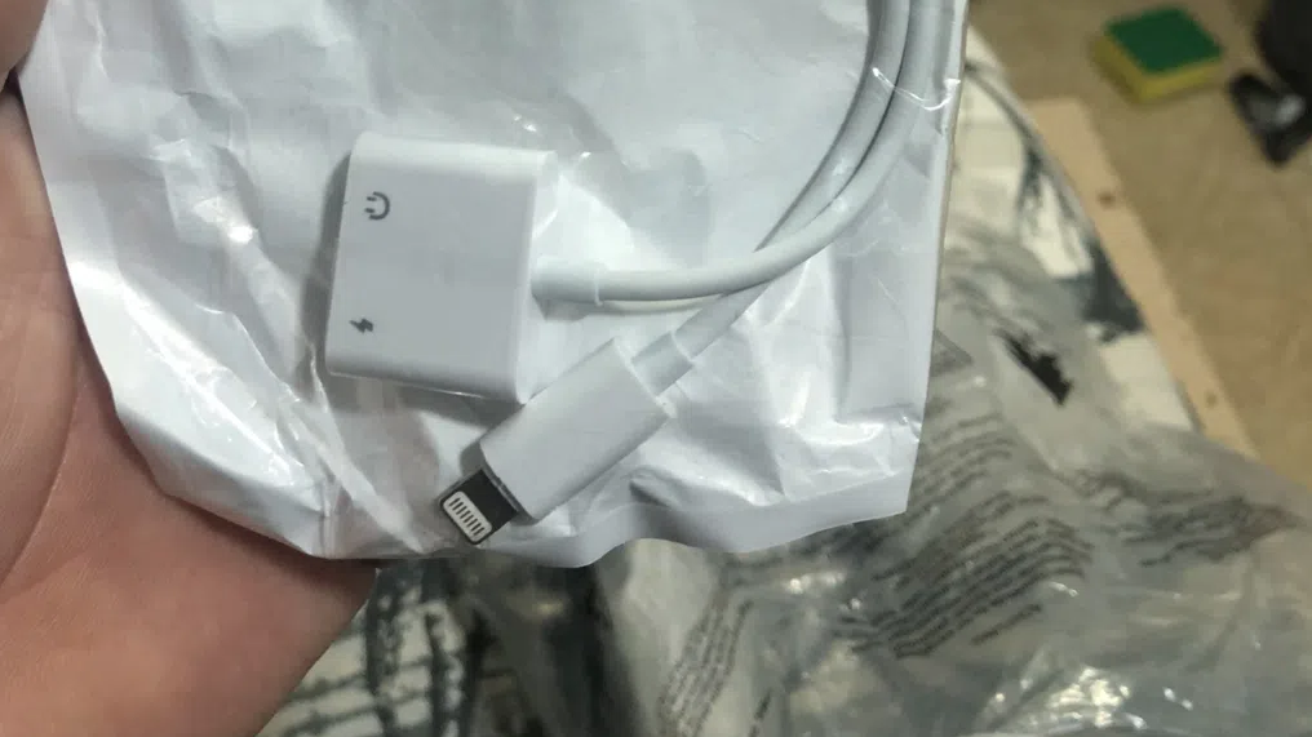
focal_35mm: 41
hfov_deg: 49.4
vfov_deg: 26.5
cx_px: 656
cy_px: -90
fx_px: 1426
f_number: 1.8
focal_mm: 4
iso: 40
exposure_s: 1/17
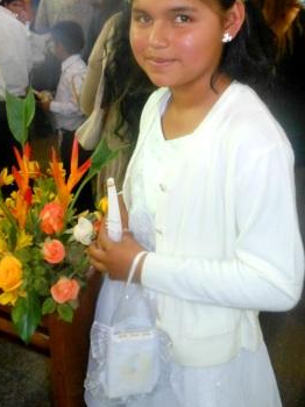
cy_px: 177
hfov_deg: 44.0
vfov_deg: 56.7
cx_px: 127
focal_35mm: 32
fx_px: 376
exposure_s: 1/30
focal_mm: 4.5
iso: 320
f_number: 3.2
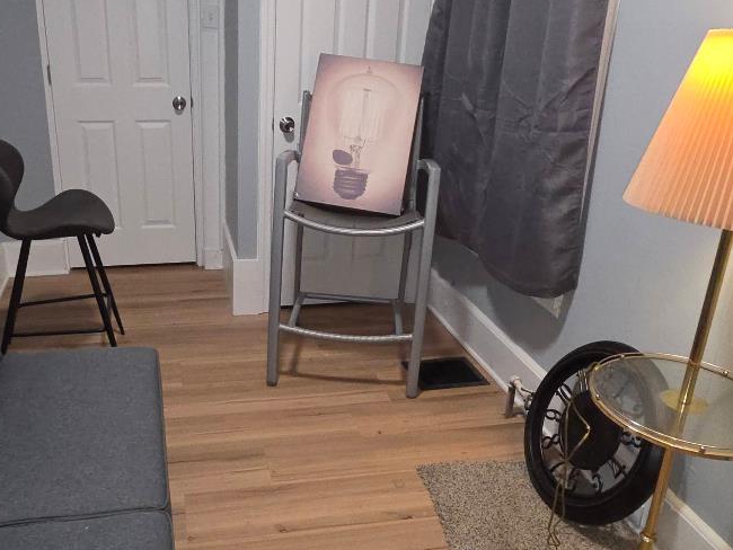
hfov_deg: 59.5
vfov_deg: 46.8
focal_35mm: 30
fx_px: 635
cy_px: 256
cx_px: 295
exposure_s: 1/60
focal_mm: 2.2
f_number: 2.2
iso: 320
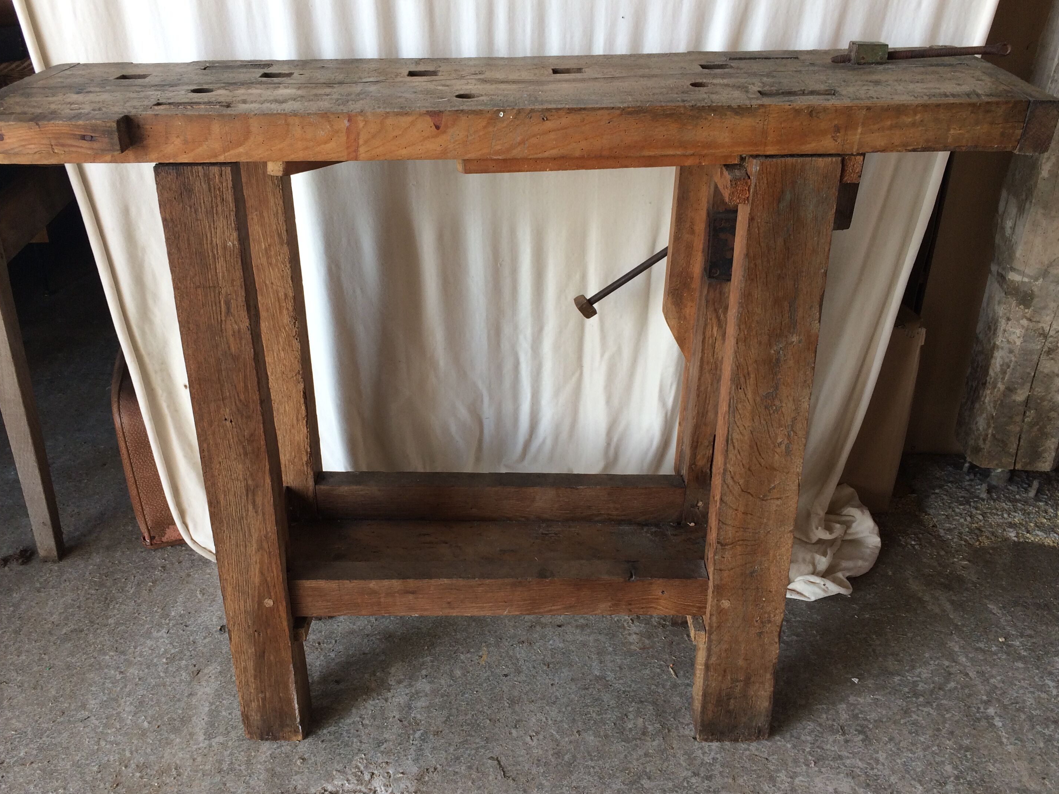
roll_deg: -0.7
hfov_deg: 55.3
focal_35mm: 33
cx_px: 491
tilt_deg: -28.3
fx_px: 1010
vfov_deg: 42.9
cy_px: 416
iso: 50
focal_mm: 4.15
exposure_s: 1/50
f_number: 2.2
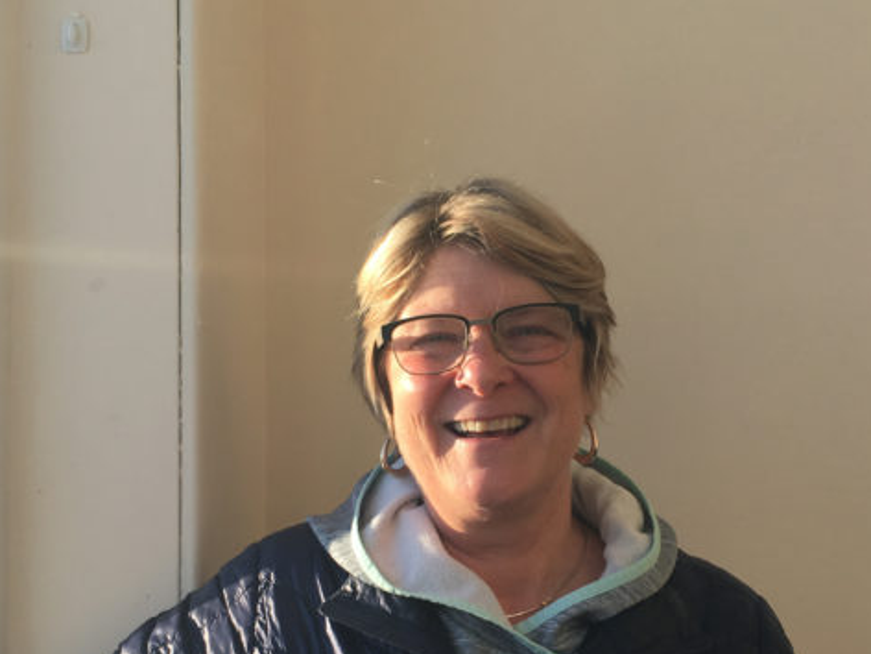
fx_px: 1283
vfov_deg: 28.4
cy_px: 424
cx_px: 452
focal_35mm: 51
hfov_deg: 37.5
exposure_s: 1/316
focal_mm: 4.15
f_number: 2.2
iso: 25
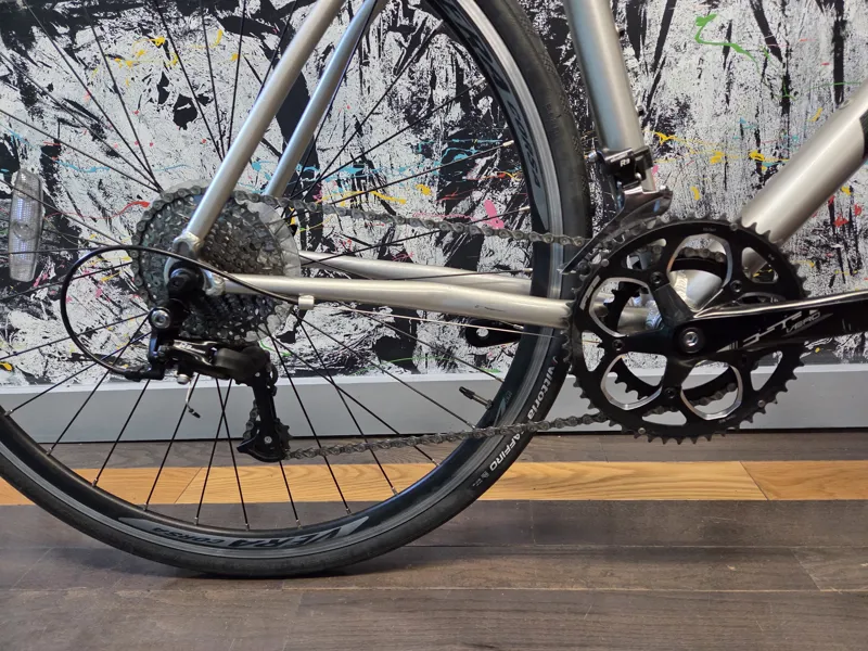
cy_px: 326
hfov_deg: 73.9
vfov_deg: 58.9
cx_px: 434
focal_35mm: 23
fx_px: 577
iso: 500
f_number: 1.8
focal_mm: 5.4
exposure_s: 1/120
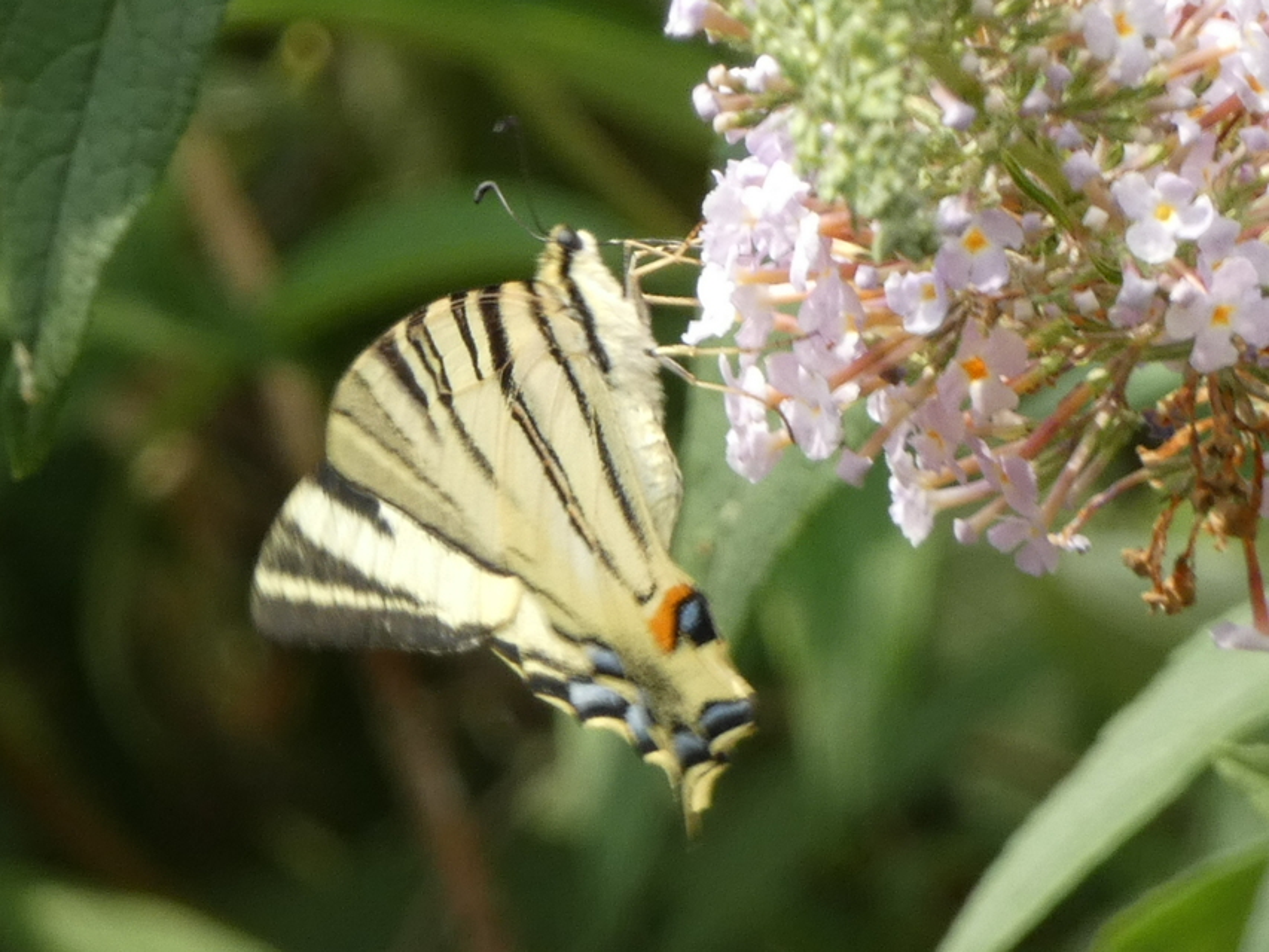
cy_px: 476
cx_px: 634
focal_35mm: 454
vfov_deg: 3.3
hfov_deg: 4.4
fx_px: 16646
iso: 125
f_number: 5.6
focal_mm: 81.4
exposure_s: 1/100
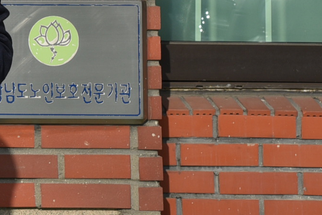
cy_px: -138
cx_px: -316
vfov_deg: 5.5
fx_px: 2193
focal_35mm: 245
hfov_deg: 8.0
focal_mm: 55
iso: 200
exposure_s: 1/500
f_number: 11
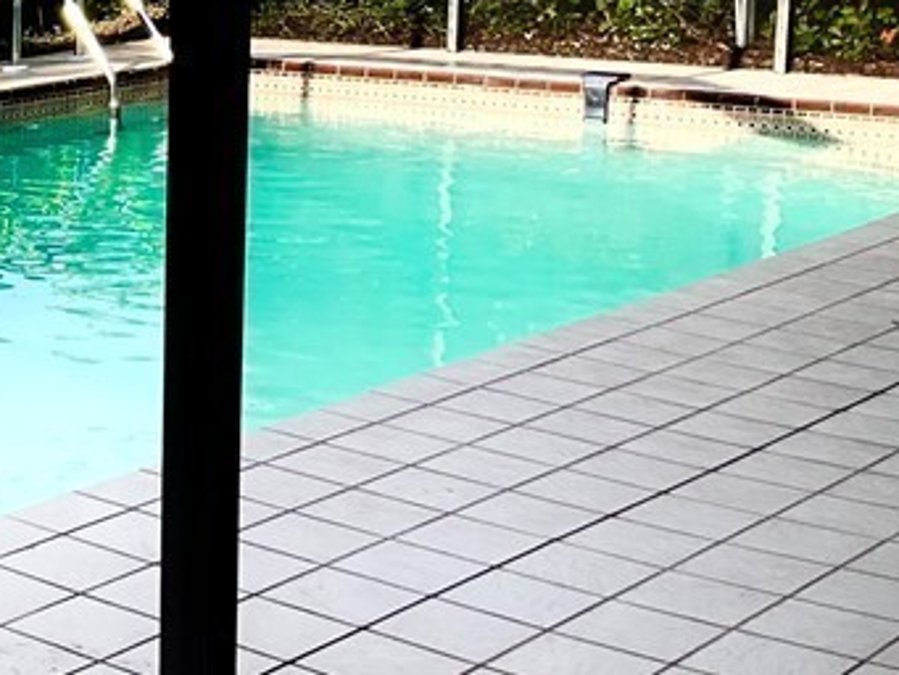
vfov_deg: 17.0
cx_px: -250
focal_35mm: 87
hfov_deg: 20.6
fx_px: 2260
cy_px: 256
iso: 25
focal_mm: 3
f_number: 1.8
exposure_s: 1/635
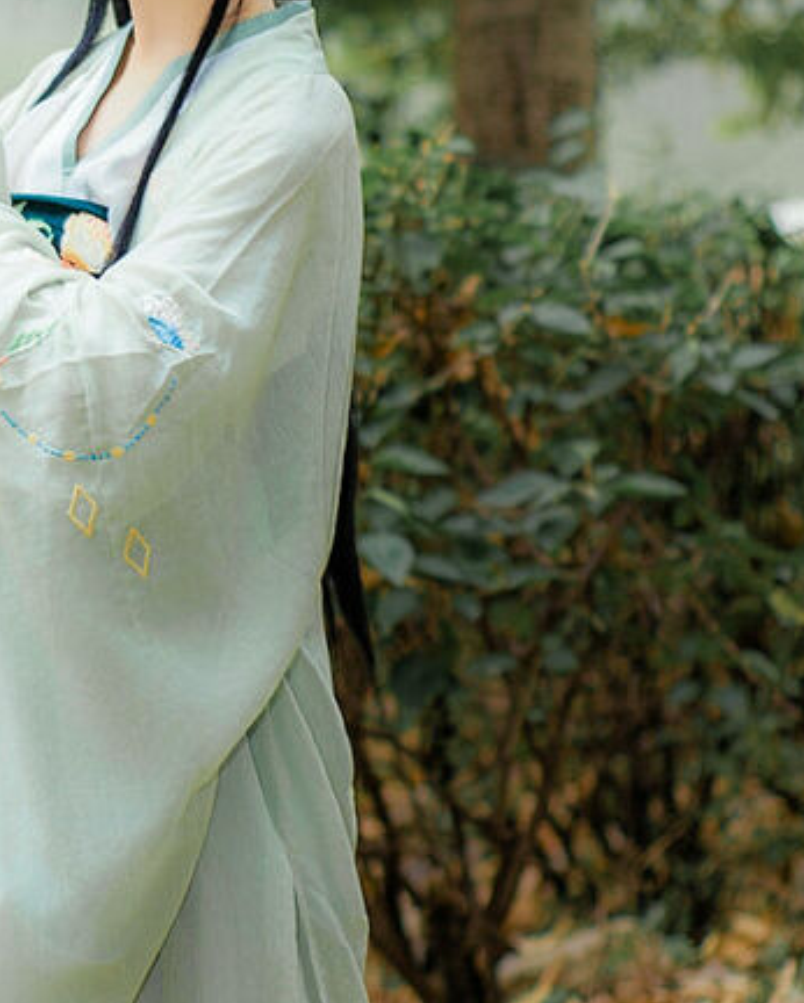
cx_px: 81
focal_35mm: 171
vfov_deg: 11.3
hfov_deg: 9.0
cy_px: 435
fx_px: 5083
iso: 100
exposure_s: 1/125
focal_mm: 50
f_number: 2.2
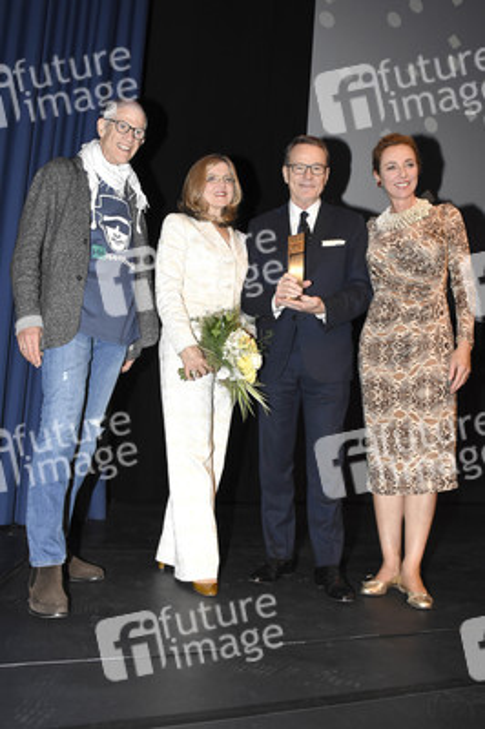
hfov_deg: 47.9
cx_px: 242
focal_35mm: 27
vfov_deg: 67.4
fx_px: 547
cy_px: 364
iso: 1600
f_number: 6.3
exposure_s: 1/160
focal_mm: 18
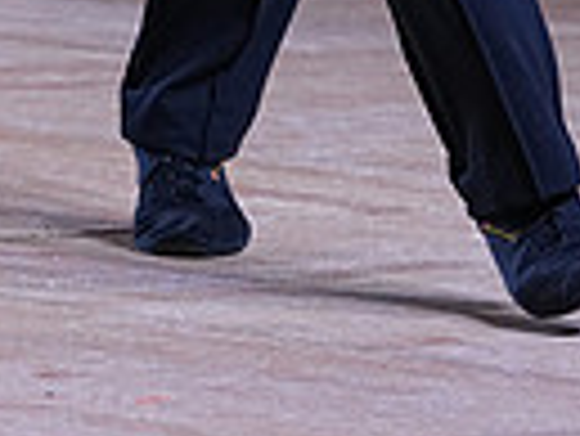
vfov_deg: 2.5
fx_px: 9777
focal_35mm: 583
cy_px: -742
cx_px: -74
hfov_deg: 3.4
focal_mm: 135
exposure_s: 1/500
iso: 1600
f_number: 4
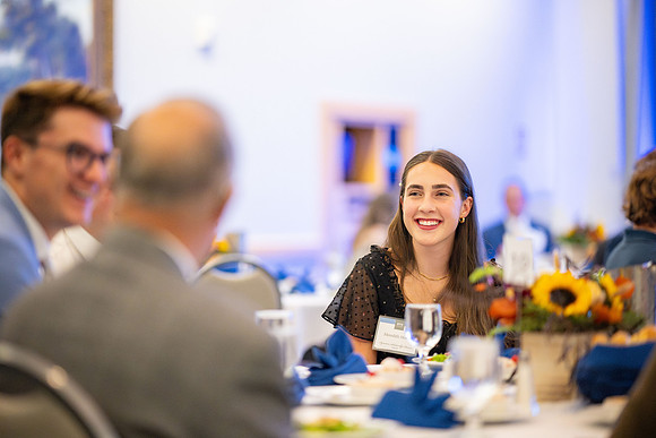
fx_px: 1914
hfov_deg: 19.5
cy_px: 219
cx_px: 328
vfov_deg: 13.0
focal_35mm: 105
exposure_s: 1/500
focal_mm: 105
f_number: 1.4
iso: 6400
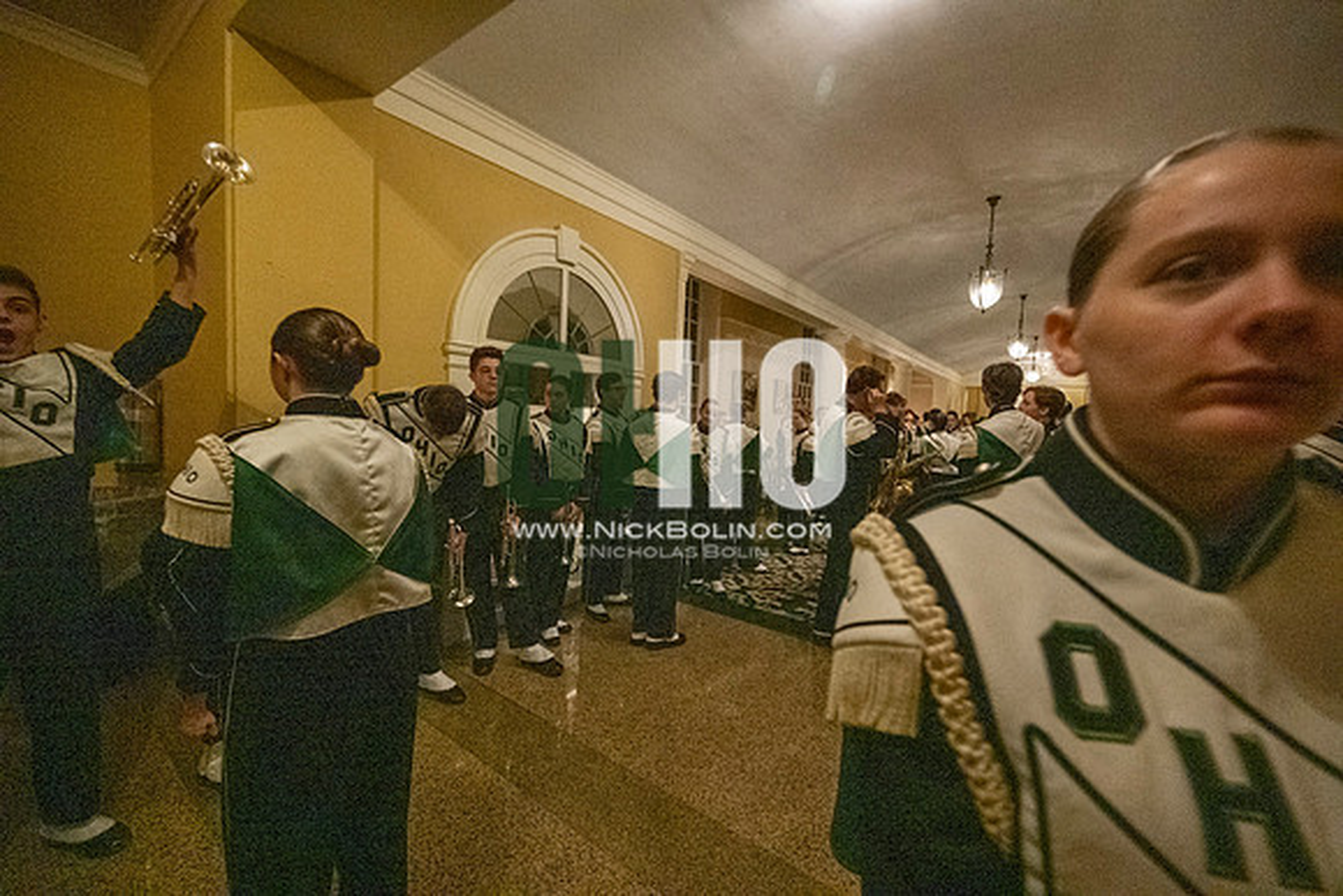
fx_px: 522
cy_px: 448
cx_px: 672
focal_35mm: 14
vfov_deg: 81.2
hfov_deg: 104.2
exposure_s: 1/250
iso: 16000
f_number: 4.5
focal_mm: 14
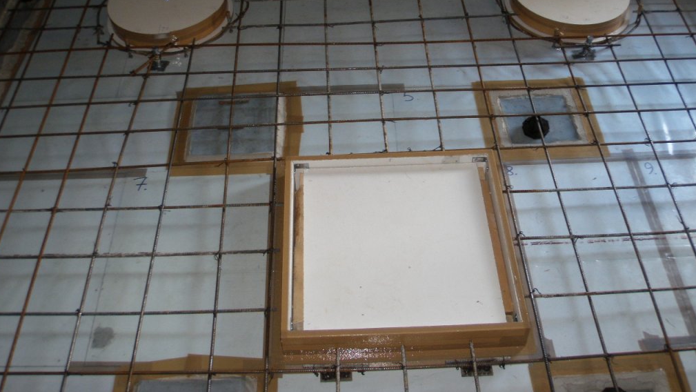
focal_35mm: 42
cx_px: 346
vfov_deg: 28.2
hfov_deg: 48.3
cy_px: 140
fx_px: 775
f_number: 3.5
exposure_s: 1/30
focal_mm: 6.7
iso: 100
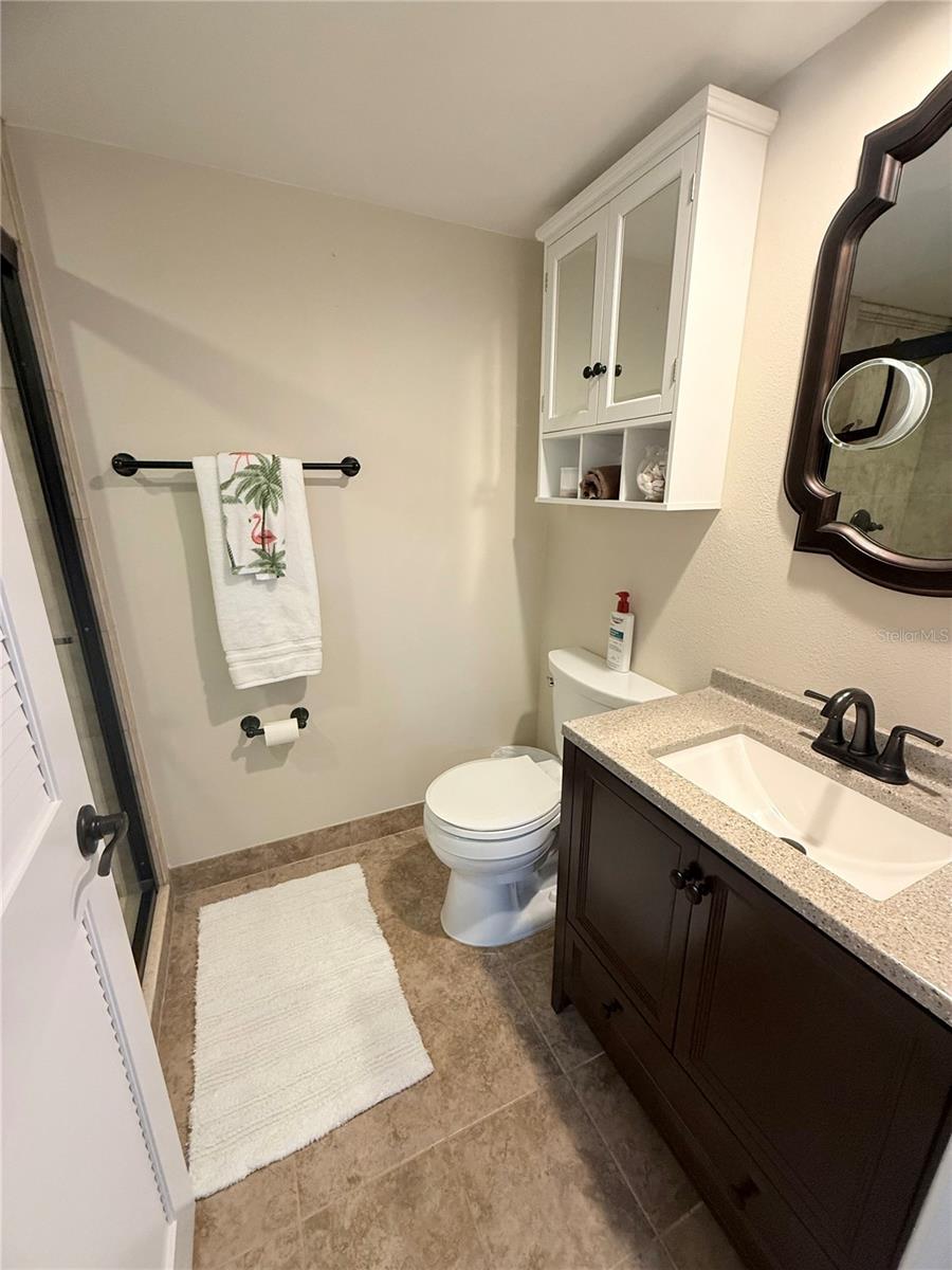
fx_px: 513
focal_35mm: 14
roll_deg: -0.9
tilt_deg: -16.1
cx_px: 476
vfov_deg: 102.1
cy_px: 635
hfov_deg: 85.7
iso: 250
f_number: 2.2
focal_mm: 2.22
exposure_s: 1/60
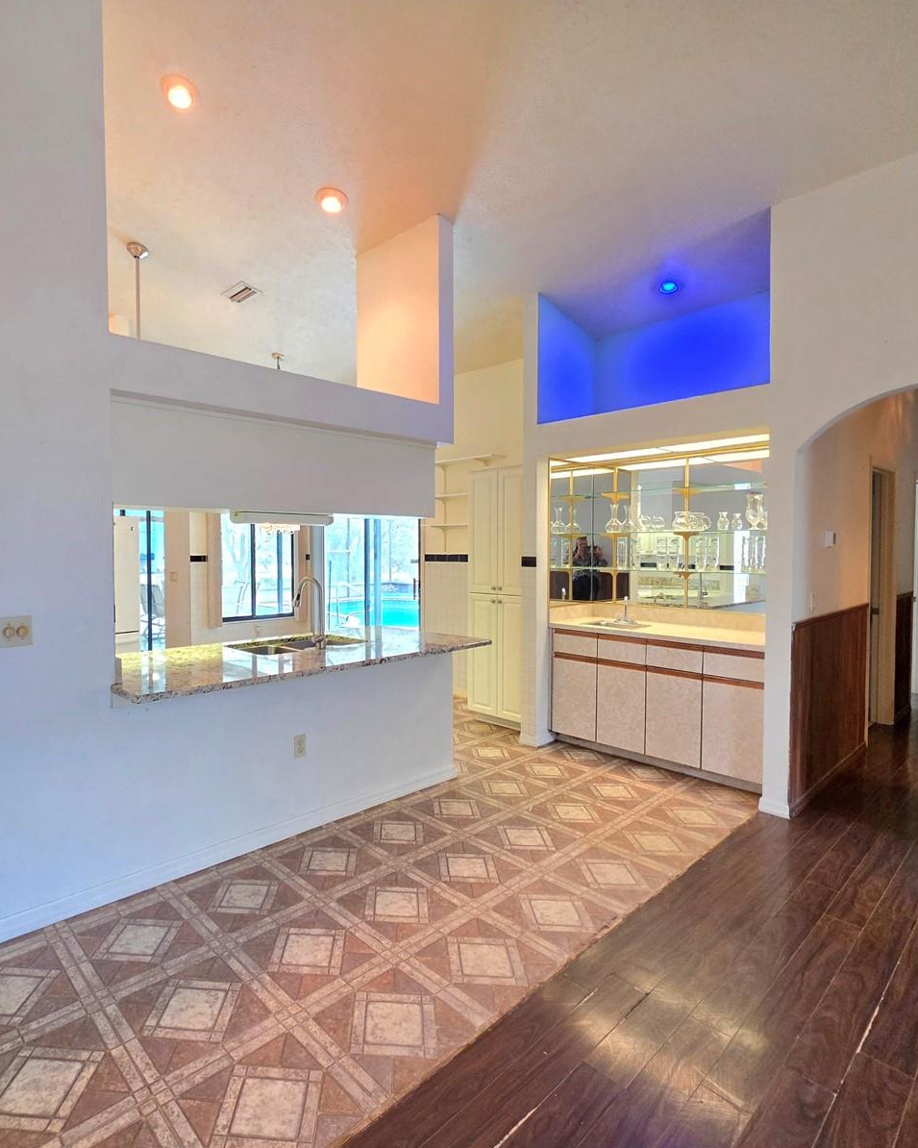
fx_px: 577
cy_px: 574
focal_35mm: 17
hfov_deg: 75.6
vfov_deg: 89.6
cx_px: 342
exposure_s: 1/120
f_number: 1.9
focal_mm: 2.2
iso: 320
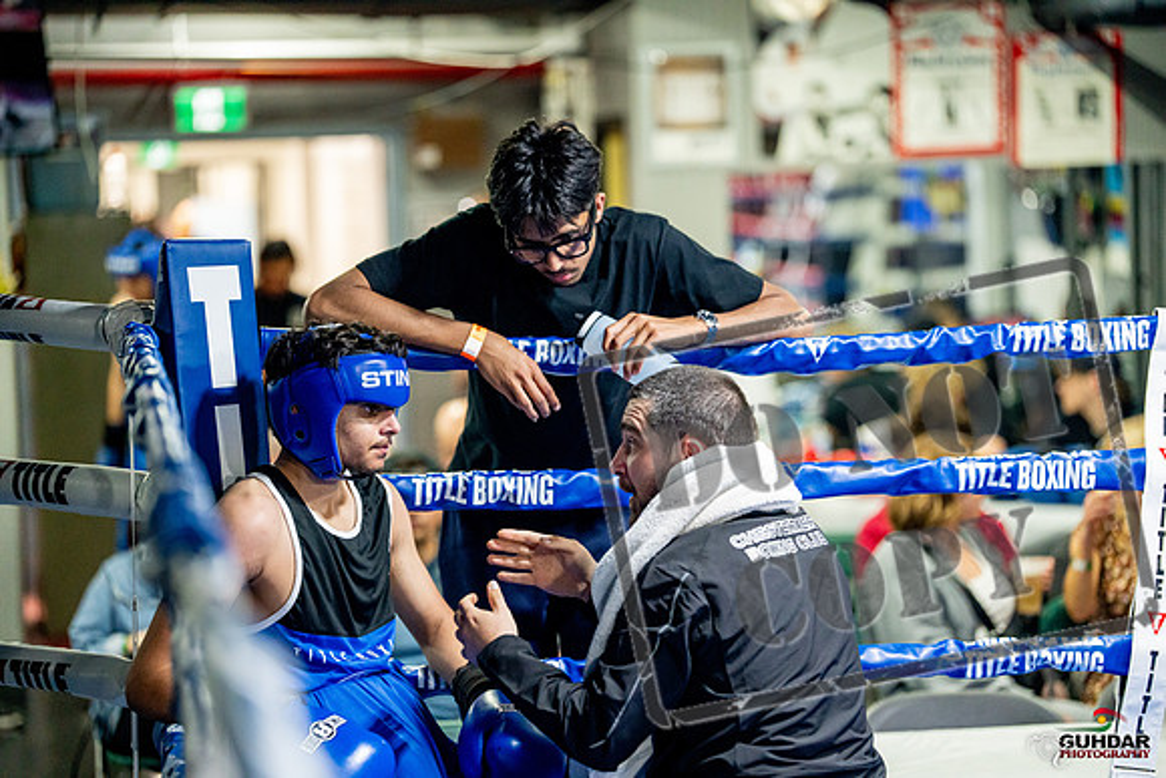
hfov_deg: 20.4
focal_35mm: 100
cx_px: 583
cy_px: 389
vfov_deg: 13.7
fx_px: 3239
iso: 4000
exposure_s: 1/800
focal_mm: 100
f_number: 2
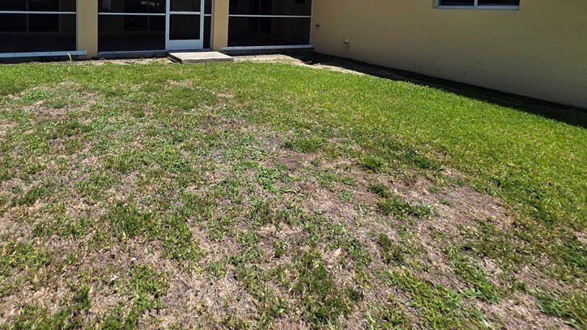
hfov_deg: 84.3
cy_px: 32
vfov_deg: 49.7
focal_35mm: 20
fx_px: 311
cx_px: 206
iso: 40
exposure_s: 1/2650
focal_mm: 2.2
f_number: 1.9
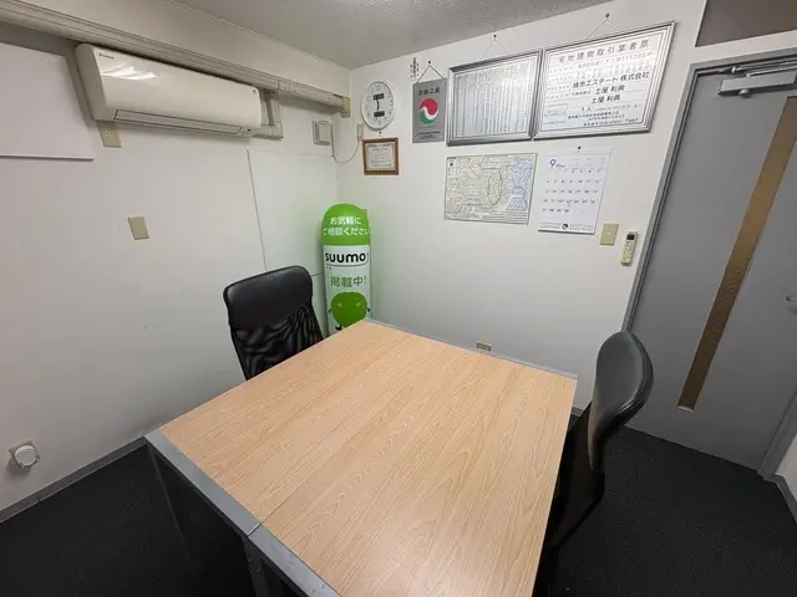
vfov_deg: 85.7
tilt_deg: -20.8
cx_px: 398
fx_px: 322
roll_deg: +1.3
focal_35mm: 14
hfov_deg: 102.1
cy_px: 298
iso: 160
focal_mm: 2.22
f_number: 2.2
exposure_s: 1/100
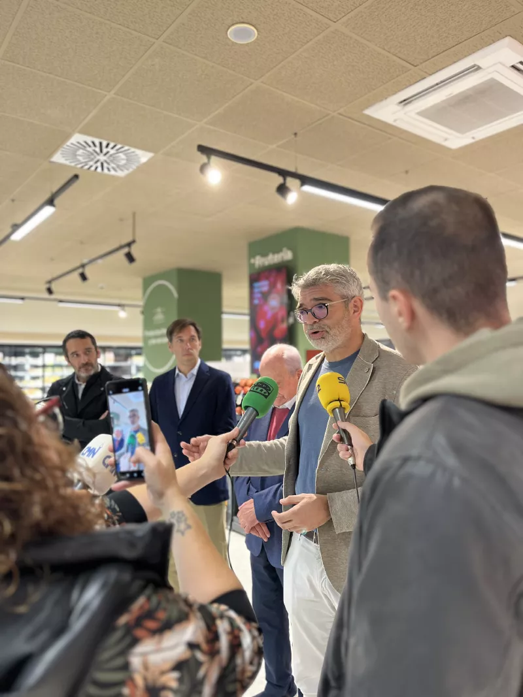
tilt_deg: +2.4
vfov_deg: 67.3
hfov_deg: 53.1
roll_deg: +1.2
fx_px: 524
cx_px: 262
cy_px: 348
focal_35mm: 26
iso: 100
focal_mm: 5.1
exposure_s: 1/50
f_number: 1.6
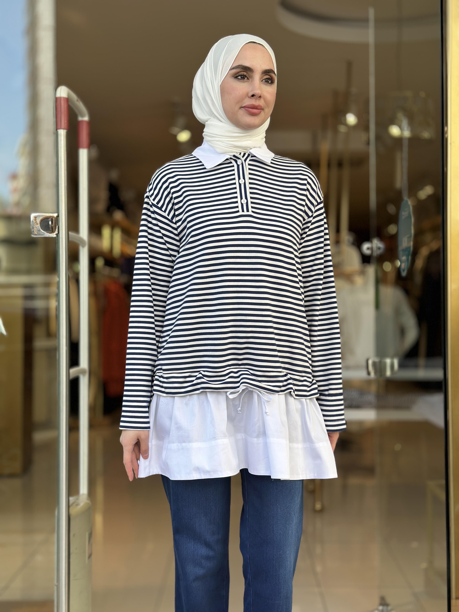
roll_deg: +0.2
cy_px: 306
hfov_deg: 30.3
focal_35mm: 48
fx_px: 849
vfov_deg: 39.7
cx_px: 230
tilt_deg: +0.2
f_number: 1.78
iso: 80
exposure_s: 1/797
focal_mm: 6.86
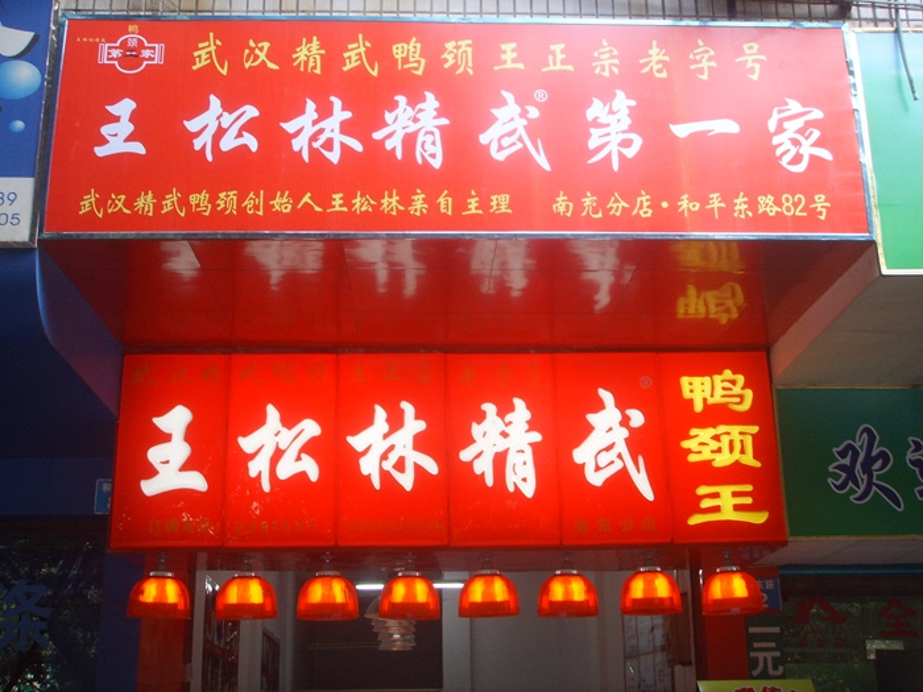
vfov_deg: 32.2
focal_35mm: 45
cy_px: 346
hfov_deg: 42.1
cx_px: 462
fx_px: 1200
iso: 100
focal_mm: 7.7
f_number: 3.7
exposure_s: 1/45
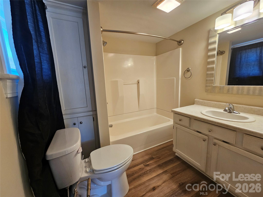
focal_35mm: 13
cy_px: 98
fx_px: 99
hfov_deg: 106.2
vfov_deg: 89.9
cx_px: 132
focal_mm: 2.2
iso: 125
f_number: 2.2
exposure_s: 1/60
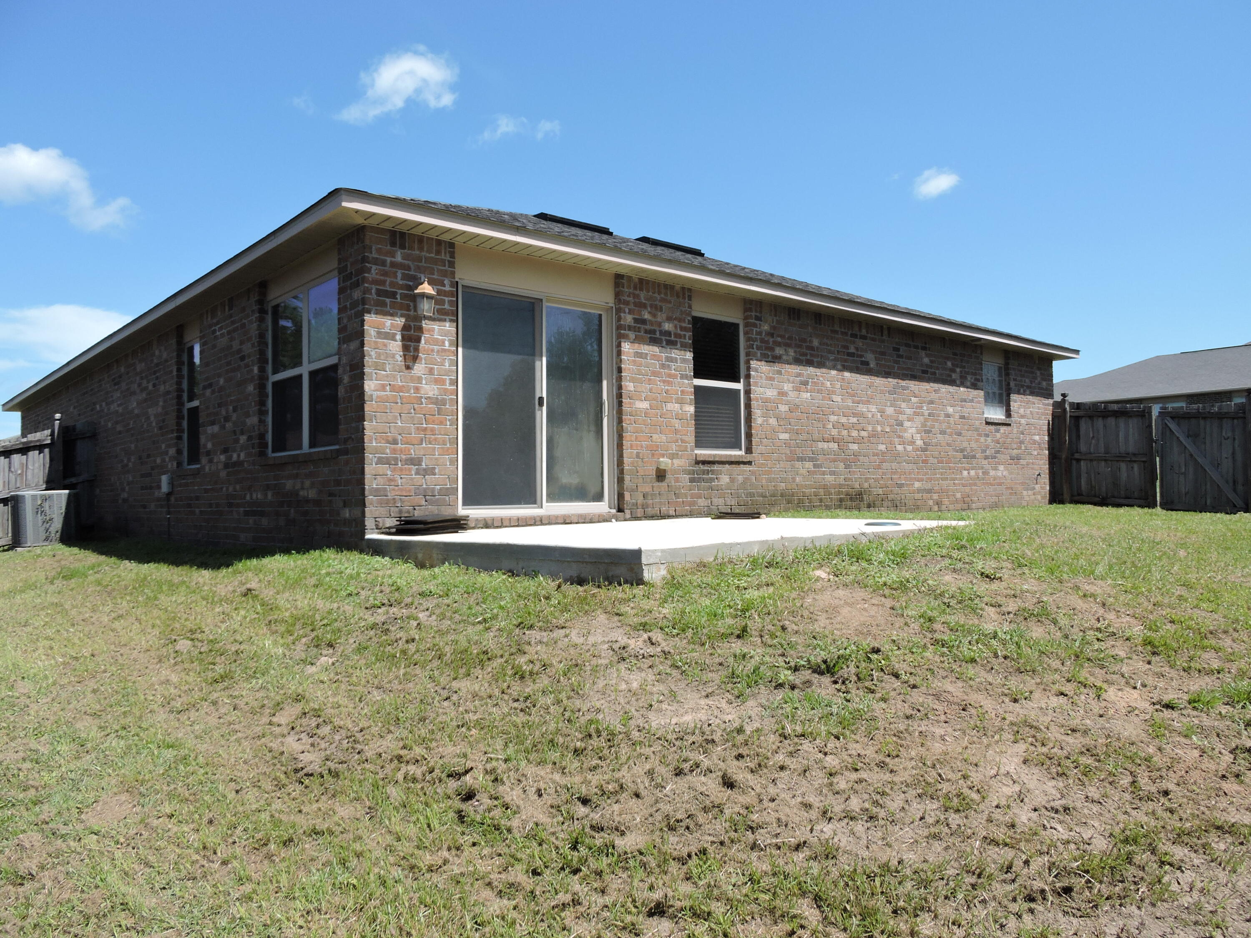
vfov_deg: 56.8
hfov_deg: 71.6
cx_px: 626
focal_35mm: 24
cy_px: 469
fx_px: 867
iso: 100
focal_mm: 4.3
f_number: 3.3
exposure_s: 1/800
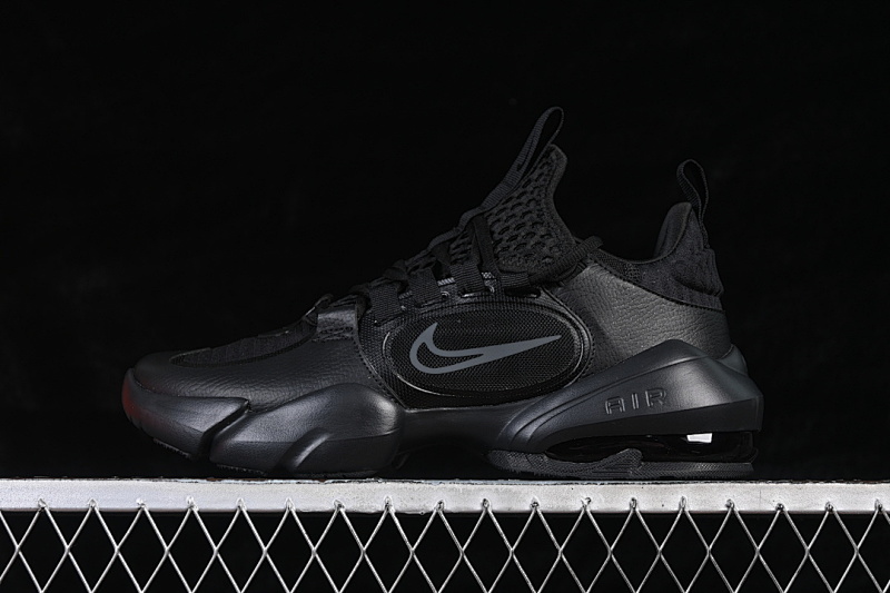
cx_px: 445
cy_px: 296
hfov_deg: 27.0
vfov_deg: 18.2
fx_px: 1854
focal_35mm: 75
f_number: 6.3
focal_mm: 50
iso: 160
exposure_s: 1/60
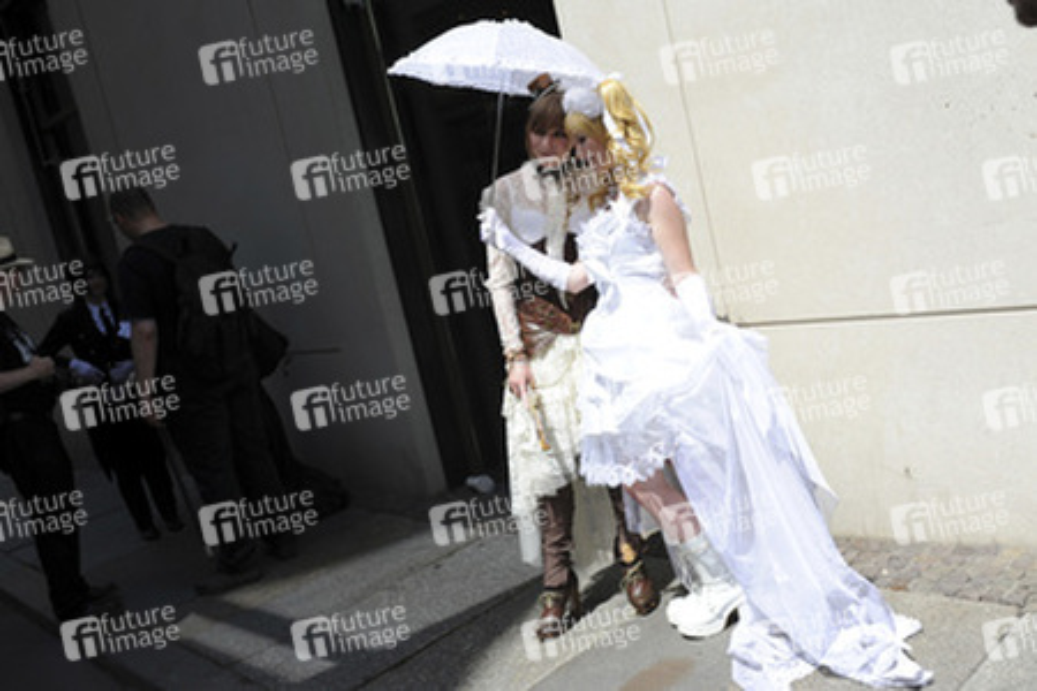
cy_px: 346
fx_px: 1008
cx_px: 518
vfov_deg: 37.9
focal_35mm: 35
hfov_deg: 54.4
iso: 200
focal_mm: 35
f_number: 5
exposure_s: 1/1600
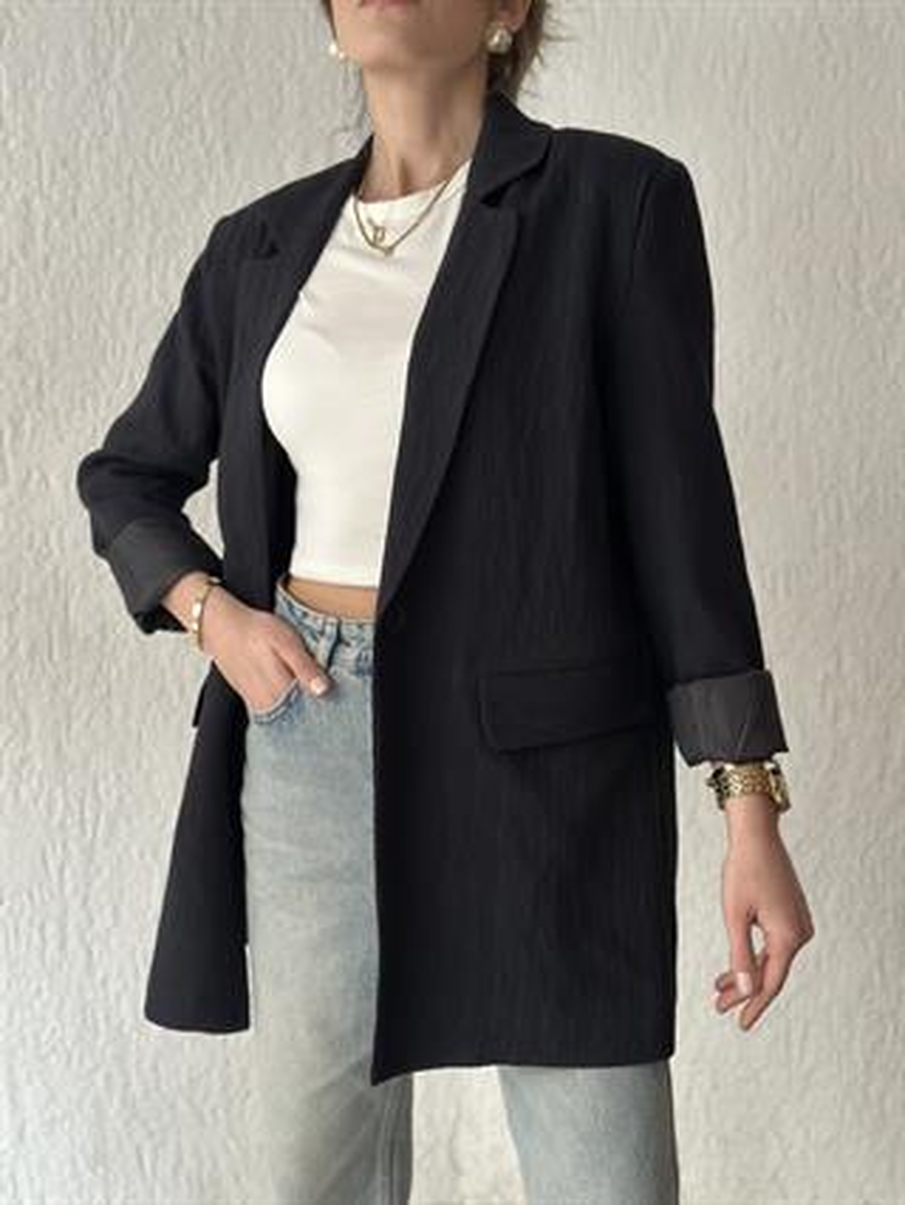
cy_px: 602
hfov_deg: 30.3
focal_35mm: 48
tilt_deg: -4.9
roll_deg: +0.1
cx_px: 452
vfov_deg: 39.6
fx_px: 1672
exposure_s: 1/60
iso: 250
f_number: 1.78
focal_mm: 6.86
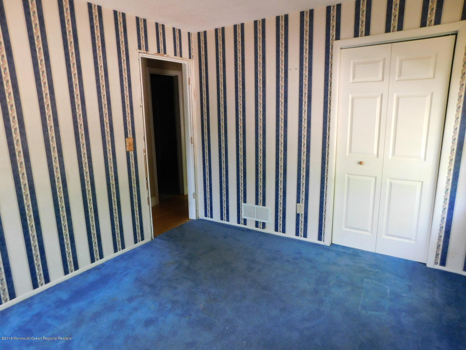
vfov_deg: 58.9
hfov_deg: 73.9
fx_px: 310
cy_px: 175
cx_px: 233
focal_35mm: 23
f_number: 3
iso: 400
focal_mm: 4
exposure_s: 1/20
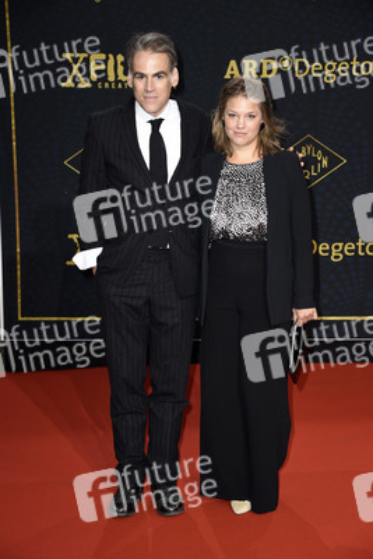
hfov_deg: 17.5
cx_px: 186
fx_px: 1211
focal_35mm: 78
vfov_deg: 26.0
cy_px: 280
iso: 500
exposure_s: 1/250
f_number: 5.6
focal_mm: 78
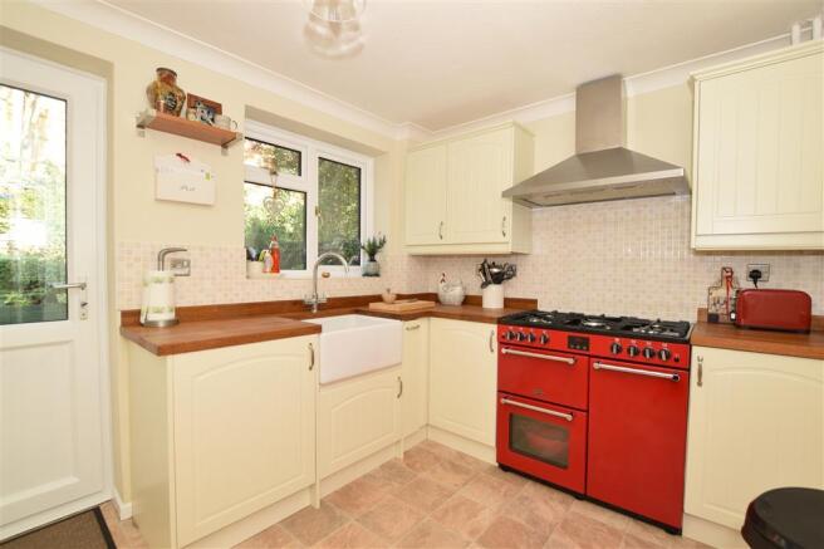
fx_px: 343
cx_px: 412
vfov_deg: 77.3
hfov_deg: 100.4
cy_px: 274
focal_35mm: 15
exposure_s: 1/60
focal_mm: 10
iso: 400
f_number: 7.1
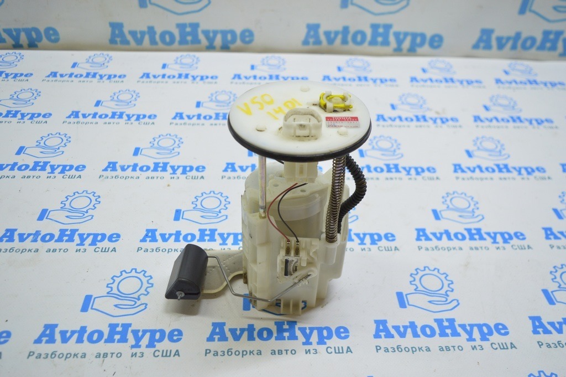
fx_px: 518
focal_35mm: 33
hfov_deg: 57.3
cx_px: 283
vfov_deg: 39.9
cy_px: 188
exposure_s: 1/60
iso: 400
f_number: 3.8
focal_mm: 22
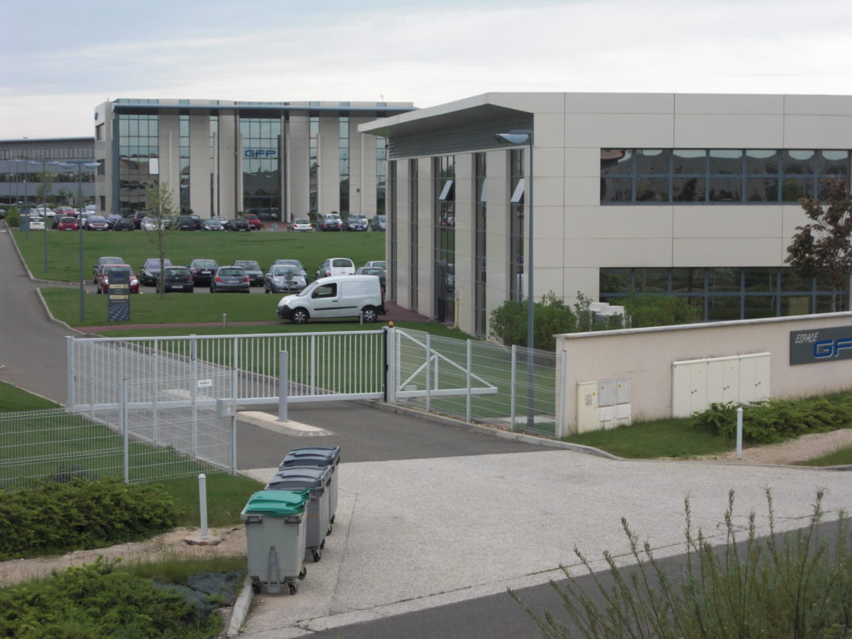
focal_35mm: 79
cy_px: 320
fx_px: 1944
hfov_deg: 24.7
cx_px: 426
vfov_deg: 18.7
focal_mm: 13.9
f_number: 4.6
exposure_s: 1/250
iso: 50
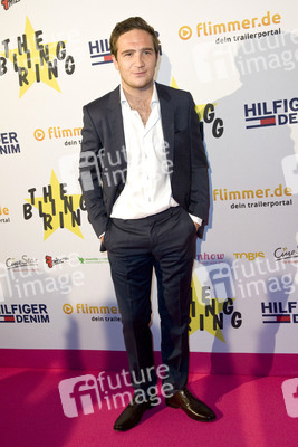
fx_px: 447
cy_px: 224
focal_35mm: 36
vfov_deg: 53.1
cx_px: 149
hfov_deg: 36.9
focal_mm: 36
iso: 1600
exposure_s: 1/200
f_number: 4.5
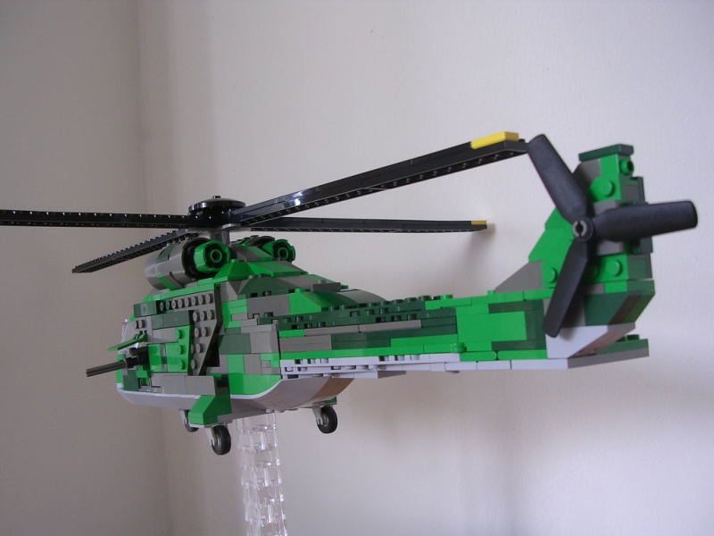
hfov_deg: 49.0
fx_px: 784
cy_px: 268
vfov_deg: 37.7
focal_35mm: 38
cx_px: 357
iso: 100
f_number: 2.8
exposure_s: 1/12.6
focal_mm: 5.8
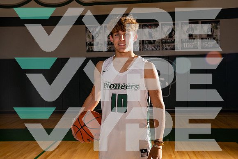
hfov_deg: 48.4
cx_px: 119
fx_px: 264
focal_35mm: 40
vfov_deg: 33.4
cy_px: 80
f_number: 5.6
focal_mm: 40
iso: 320
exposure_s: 1/250
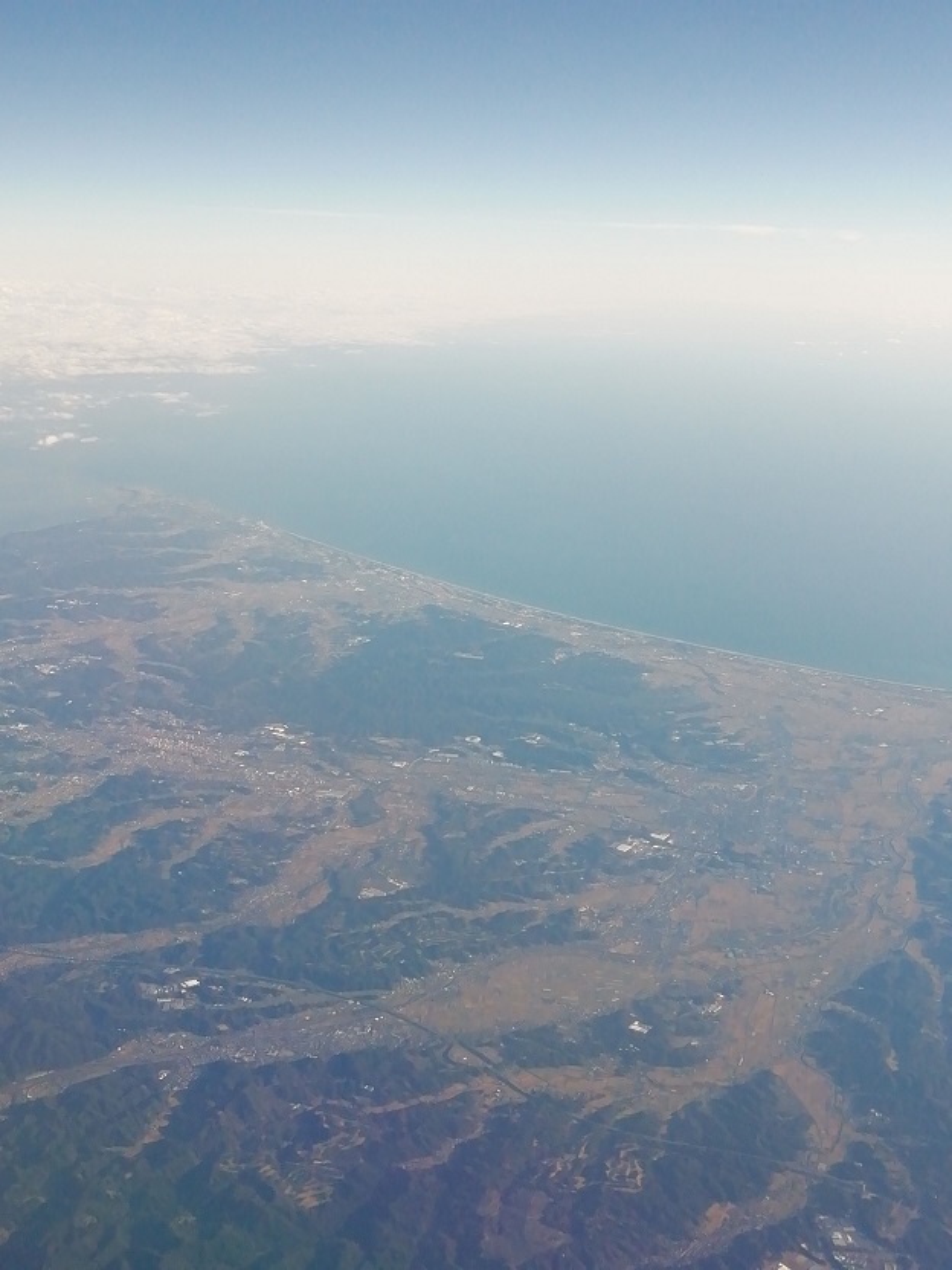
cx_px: 476
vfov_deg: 42.9
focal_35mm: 44
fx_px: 1613
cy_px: 635
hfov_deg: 32.9
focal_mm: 3.46
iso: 50
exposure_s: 1/767
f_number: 2.2
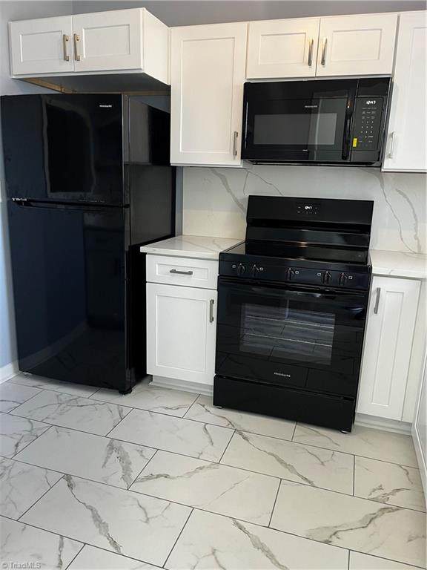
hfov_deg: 53.1
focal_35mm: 26
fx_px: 428
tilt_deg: -13.9
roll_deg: -1.6
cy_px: 285
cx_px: 214
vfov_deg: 67.3
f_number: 1.6
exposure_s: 1/72
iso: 125
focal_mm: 5.1
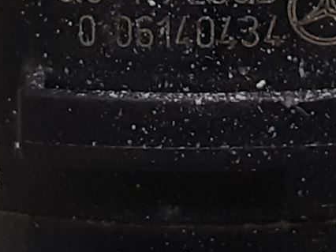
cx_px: 180
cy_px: -6
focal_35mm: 125
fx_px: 1213
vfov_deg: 11.7
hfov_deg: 15.8
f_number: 1.7
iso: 200
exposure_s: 1/50
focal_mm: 3.93
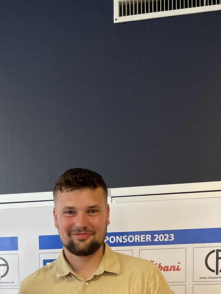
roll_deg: +2.2
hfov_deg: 22.9
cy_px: 358
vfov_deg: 26.7
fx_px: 545
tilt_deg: -6.8
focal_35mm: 64
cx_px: 79
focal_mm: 5.1
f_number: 1.6
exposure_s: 1/60
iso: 500
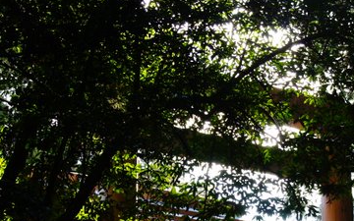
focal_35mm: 164
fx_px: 1585
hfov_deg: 12.7
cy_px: 181
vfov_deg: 8.0
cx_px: 237
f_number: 5.6
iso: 200
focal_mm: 43
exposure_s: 1/100
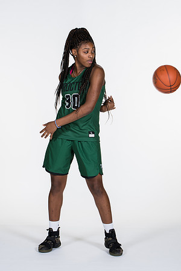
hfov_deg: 13.0
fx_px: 792
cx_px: 90
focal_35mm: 105
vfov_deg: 19.5
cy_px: 136
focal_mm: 70
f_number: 6.3
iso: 200
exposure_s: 1/160
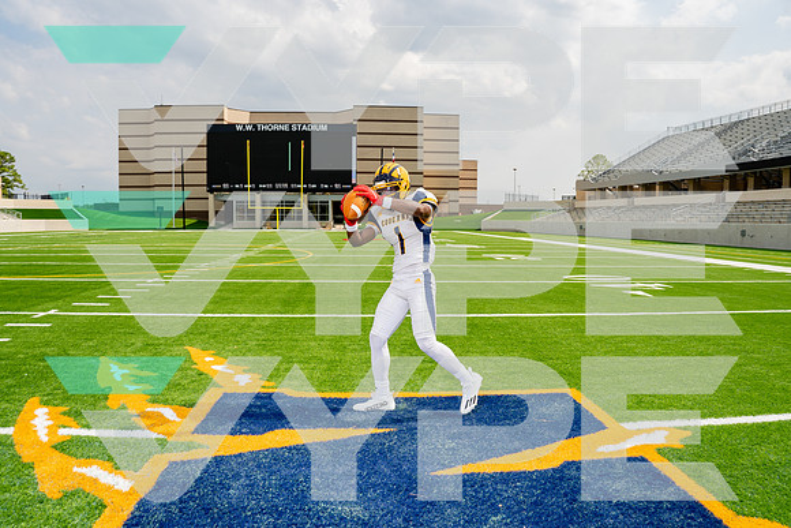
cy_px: 264
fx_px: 567
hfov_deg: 69.8
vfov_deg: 49.9
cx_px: 396
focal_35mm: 26
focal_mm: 24
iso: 100
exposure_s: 1/250
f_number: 8
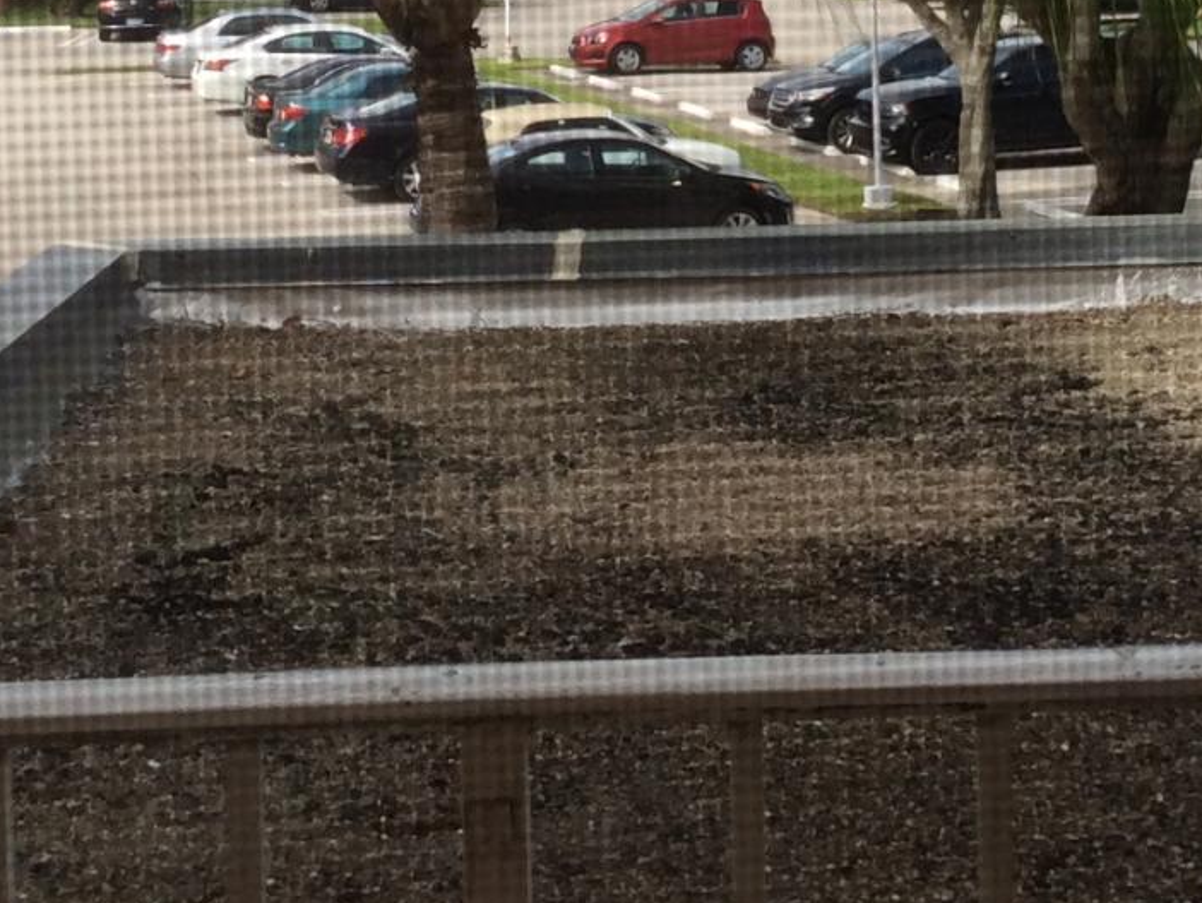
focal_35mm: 91
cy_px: -22
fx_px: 3161
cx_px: 795
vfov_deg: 15.9
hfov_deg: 21.5
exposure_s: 1/268
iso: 32
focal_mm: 3.3
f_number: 2.4
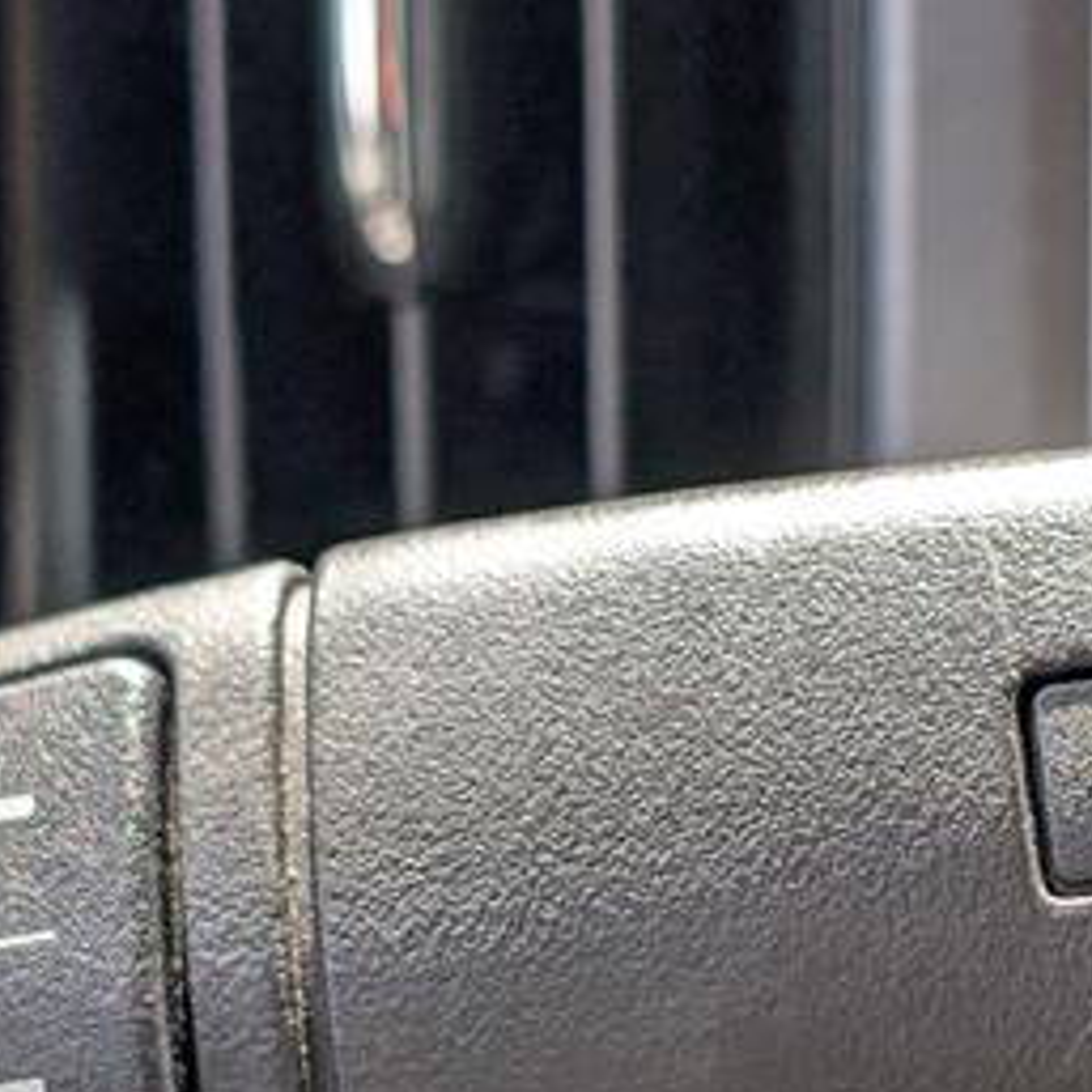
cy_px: 846
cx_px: 778
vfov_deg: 16.0
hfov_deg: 16.1
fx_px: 3855
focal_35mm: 108
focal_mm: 6.9
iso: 37
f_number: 1.68
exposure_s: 1/222
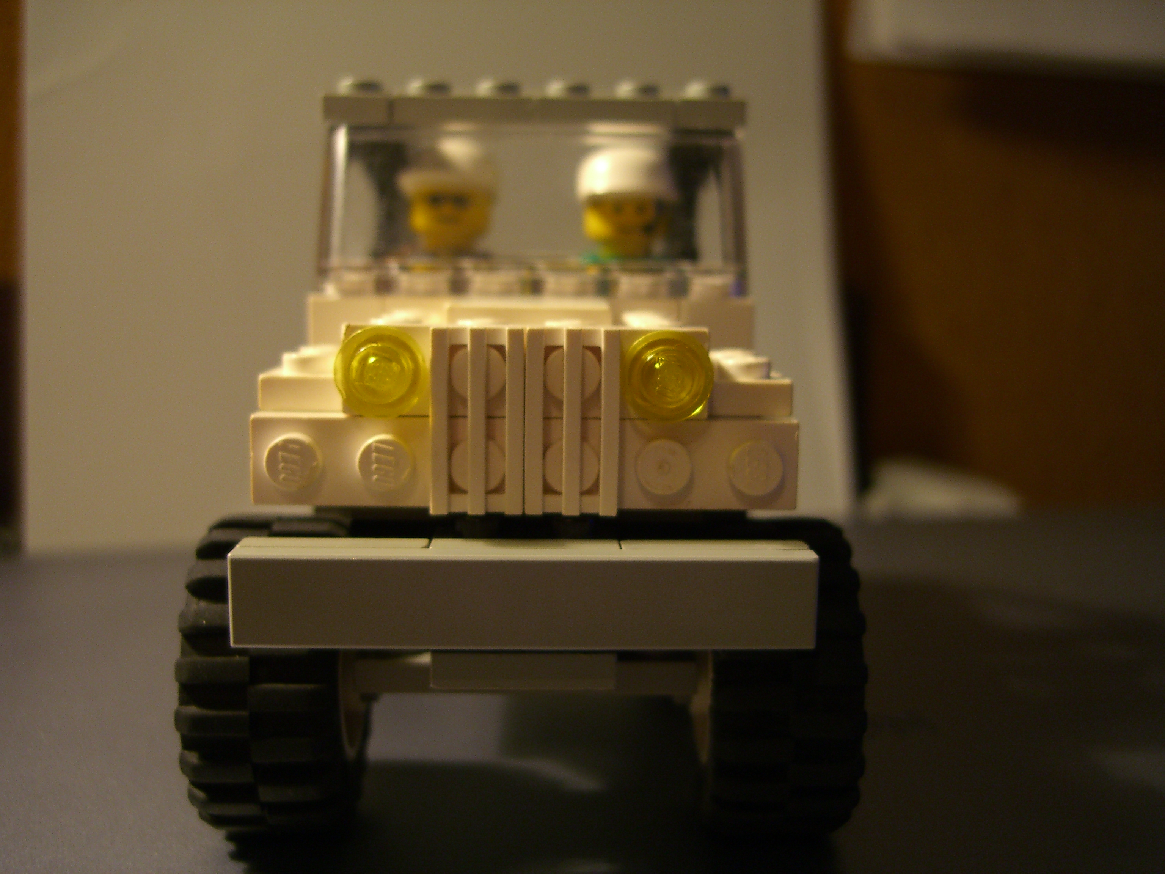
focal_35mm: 38
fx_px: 1279
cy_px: 437
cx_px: 582
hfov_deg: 49.0
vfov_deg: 37.7
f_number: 2.8
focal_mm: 7.9
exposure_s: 1/20
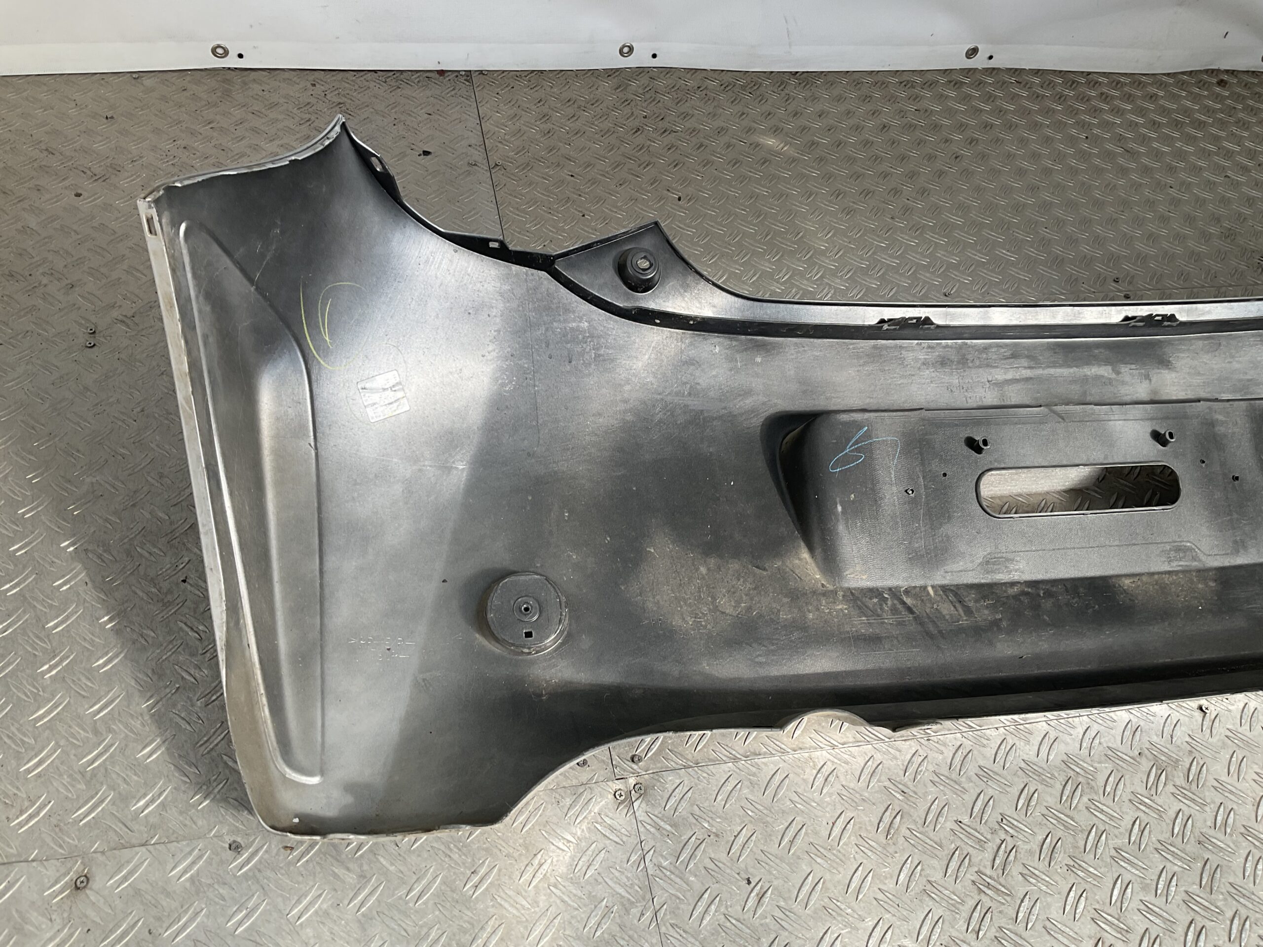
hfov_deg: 61.7
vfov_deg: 48.2
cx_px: 632
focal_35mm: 29
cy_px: 474
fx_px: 1058
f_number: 1.8
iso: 16
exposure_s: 1/465
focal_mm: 3
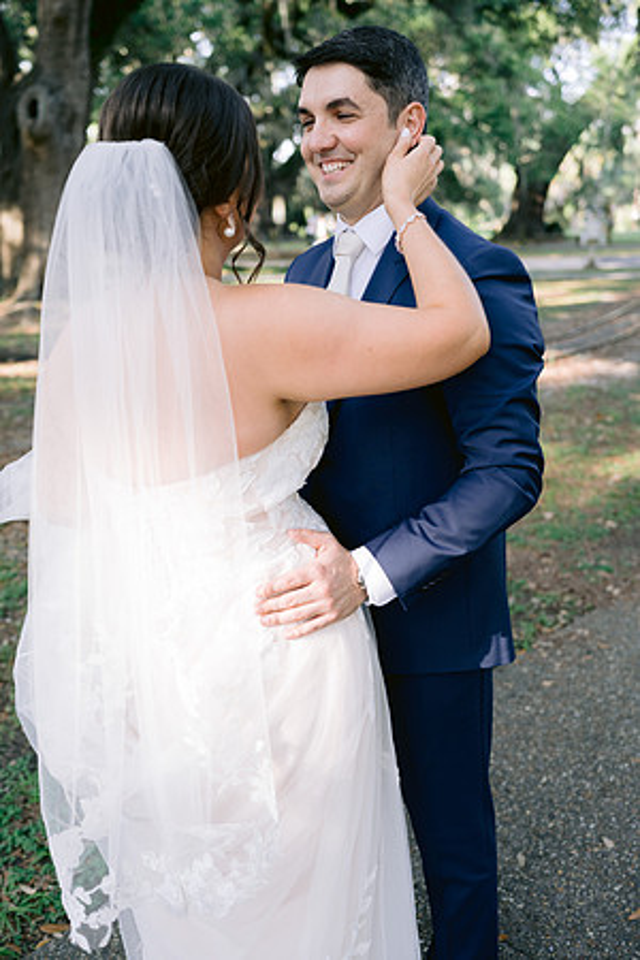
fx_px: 933
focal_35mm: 35
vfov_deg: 54.4
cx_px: 320
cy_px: 480
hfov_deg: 37.9
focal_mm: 35
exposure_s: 1/250
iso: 250
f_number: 2.8
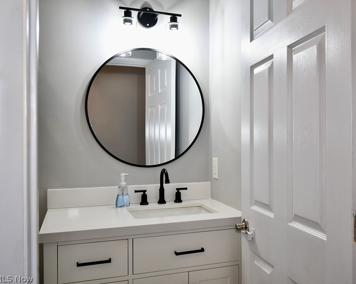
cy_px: 142
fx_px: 358
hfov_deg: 52.6
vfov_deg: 43.3
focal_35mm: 34
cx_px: 208
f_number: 5.6
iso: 450
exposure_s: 1/30
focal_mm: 20
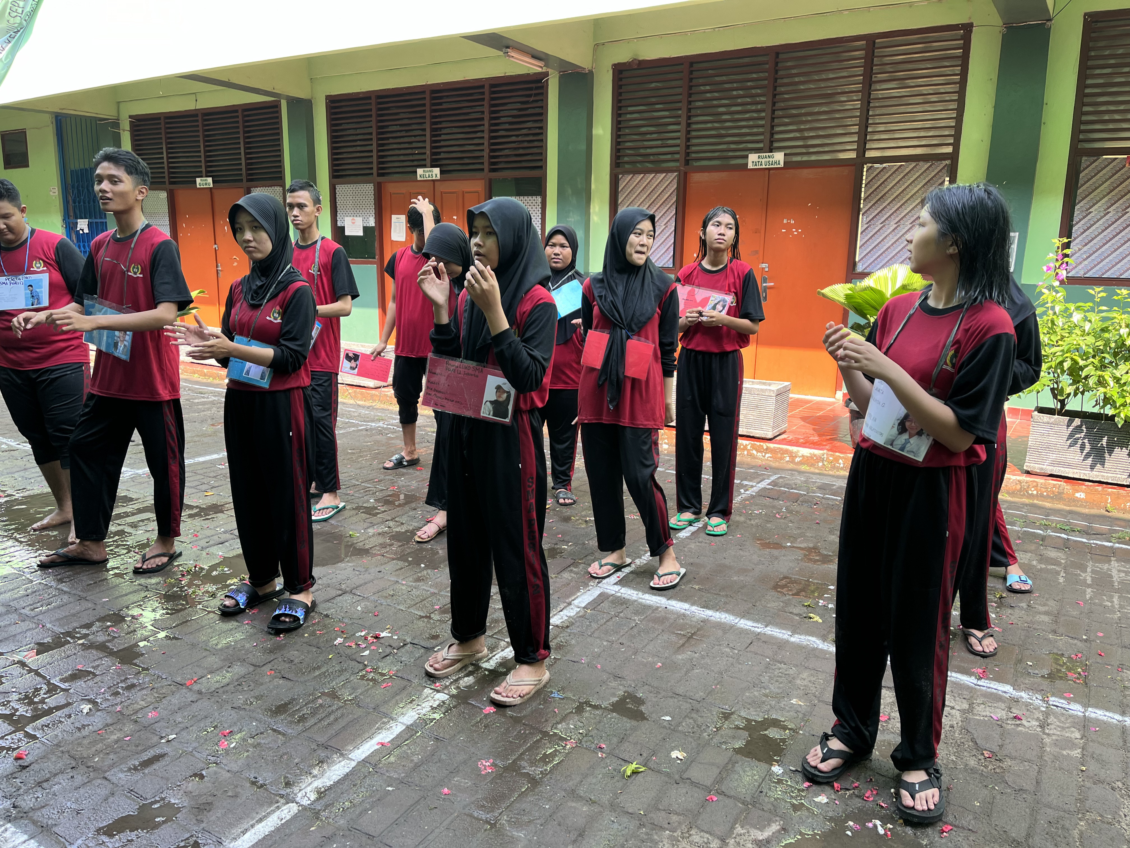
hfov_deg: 67.3
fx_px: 849
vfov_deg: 53.1
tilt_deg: -11.7
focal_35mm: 26
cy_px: 424
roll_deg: -0.8
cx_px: 565
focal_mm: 5.1
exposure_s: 1/133
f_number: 1.6
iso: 32
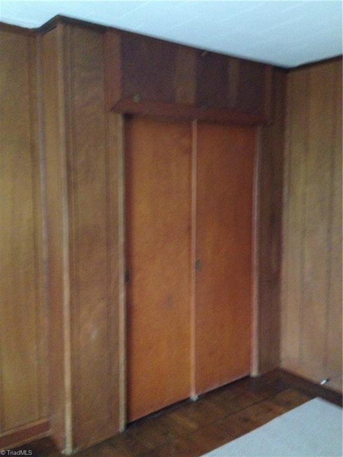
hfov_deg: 40.7
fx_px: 462
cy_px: 228
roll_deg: -0.2
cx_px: 172
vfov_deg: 52.6
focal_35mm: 35
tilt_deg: -4.1
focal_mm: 4.28
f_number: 2.4
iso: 800
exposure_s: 1/15
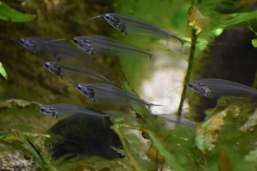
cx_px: 128
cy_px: 86
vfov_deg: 5.0
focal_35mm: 278
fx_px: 1981
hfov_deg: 7.4
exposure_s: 1/80
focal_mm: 185
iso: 3200
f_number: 5.3
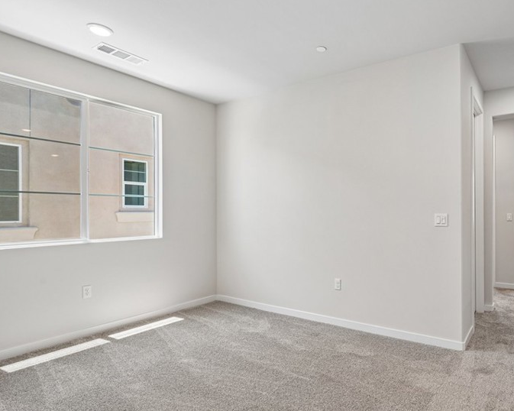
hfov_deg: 77.5
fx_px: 304
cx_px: 348
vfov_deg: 68.1
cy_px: 205
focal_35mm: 20
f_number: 9
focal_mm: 14
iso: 400
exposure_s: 1/25
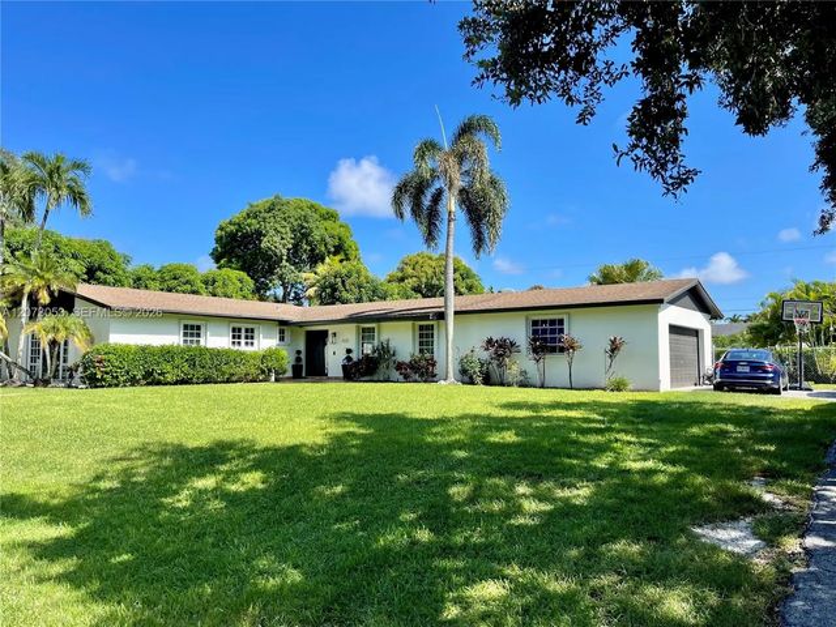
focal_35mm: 25
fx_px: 604
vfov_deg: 54.9
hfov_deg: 69.4
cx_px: 418
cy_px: 314
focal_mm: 5.1
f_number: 1.6
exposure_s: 1/2203
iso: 32
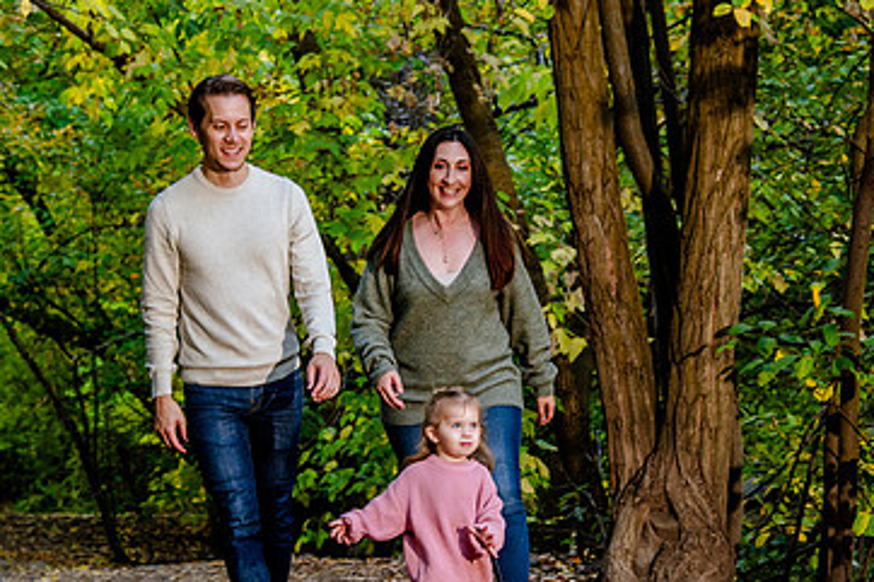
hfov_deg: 18.6
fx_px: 2669
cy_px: 451
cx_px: 458
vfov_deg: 12.4
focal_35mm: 110
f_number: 5
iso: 640
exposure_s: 1/80
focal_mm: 58
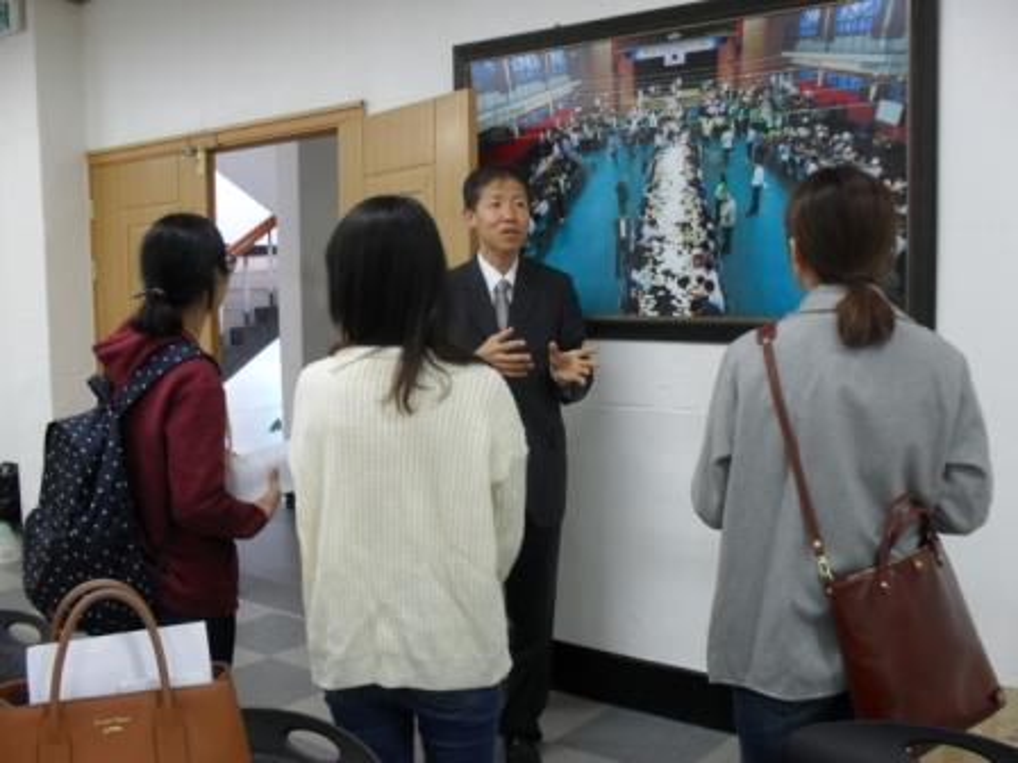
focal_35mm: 35
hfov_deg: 52.6
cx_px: 509
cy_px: 382
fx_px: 1029
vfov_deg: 40.7
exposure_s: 1/15
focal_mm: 6.3
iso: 200
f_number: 3.2
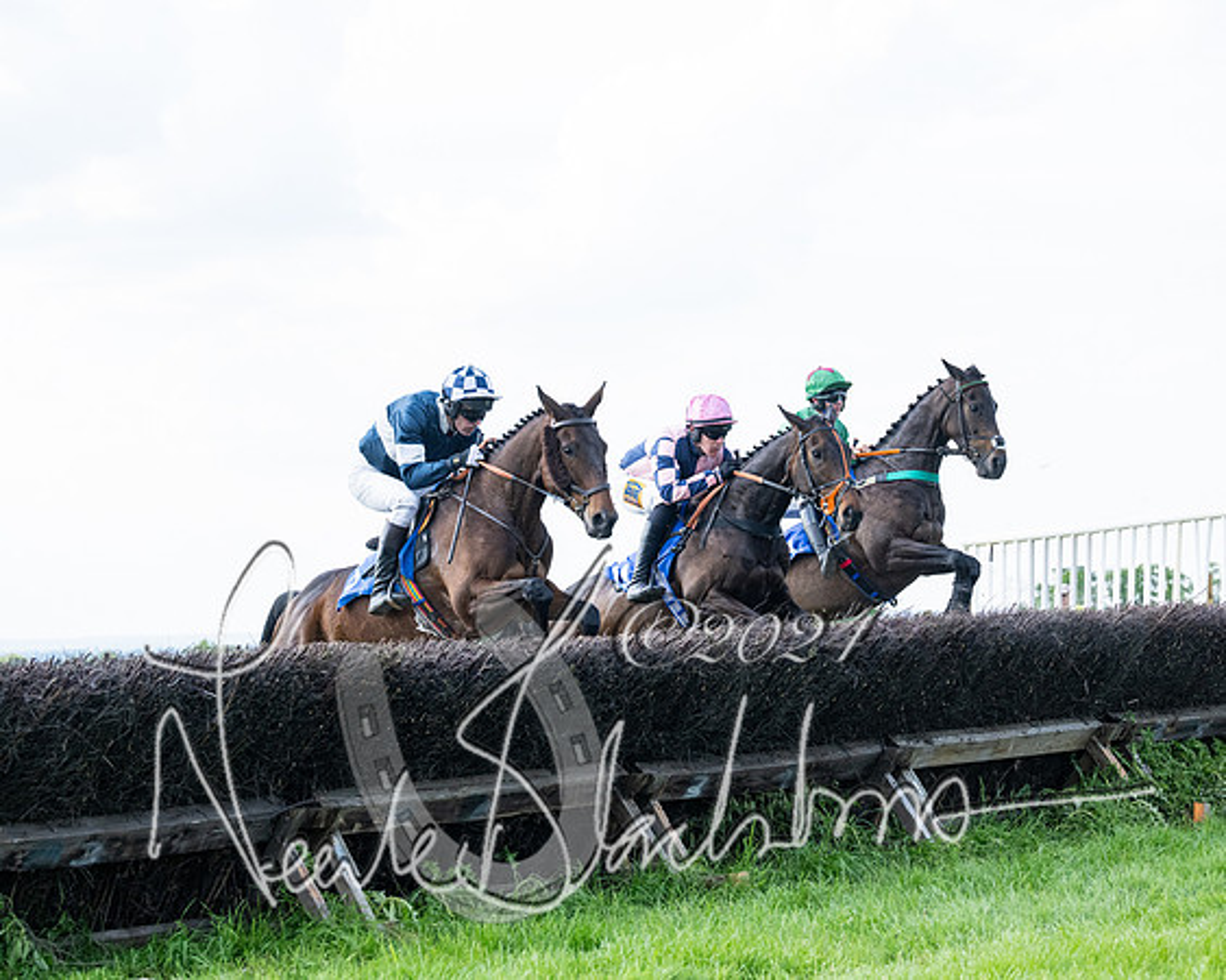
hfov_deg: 24.2
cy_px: 490
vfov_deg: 19.4
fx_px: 2861
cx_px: 613
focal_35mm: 79
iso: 1000
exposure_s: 1/4000
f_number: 4
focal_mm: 70
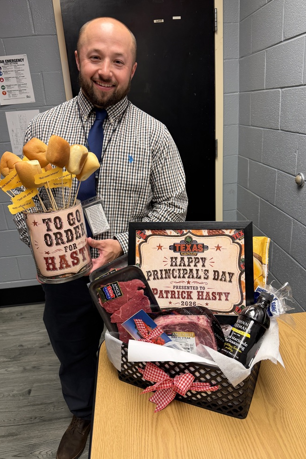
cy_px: 223
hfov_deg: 49.5
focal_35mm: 26
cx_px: 148
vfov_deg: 69.4
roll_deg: +4.6
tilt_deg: -19.5
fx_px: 332
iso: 125
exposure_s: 1/120
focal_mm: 6.76
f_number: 1.78
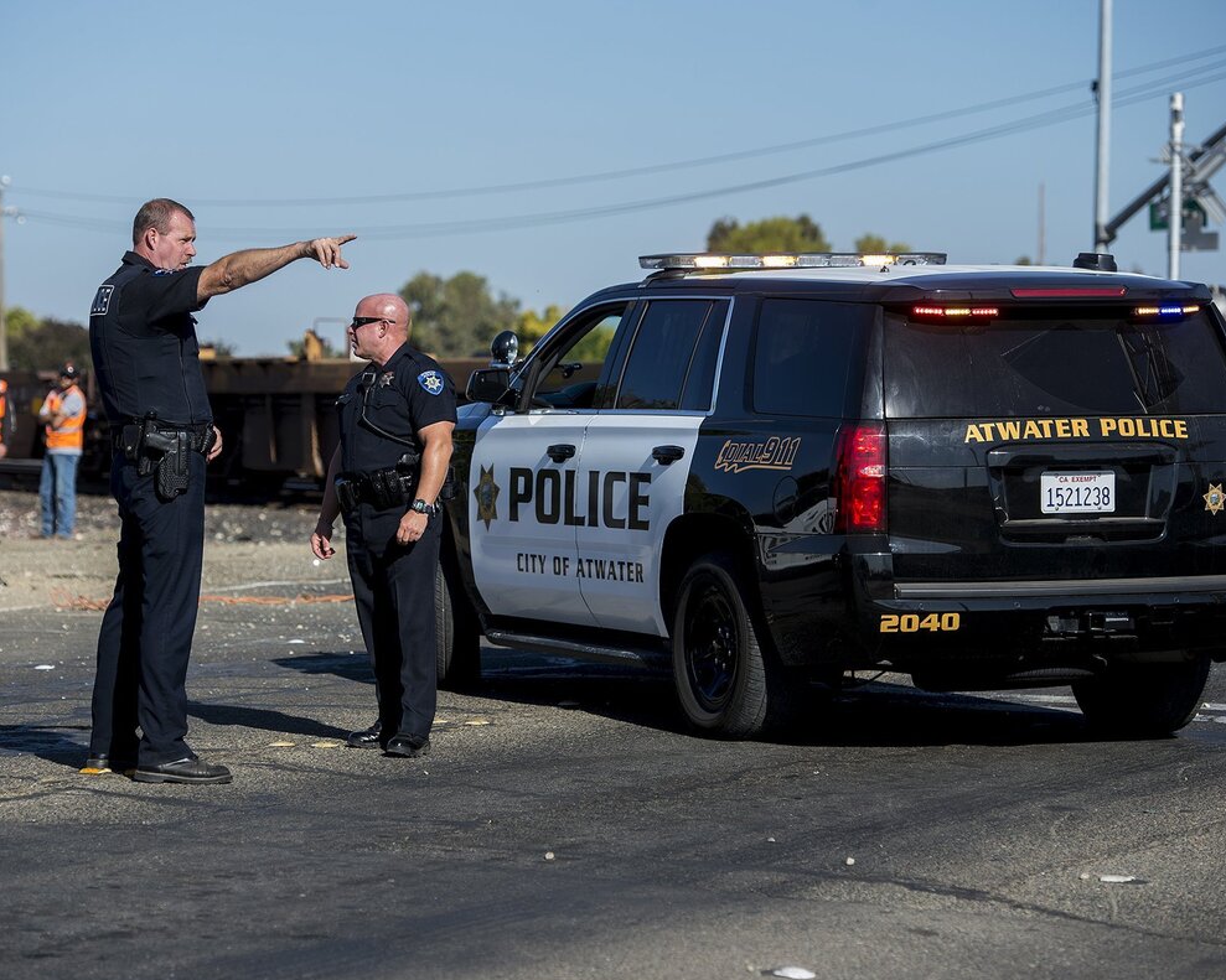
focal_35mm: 132
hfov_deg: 14.6
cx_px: 544
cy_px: 494
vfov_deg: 11.7
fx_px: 4789
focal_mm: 116
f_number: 4
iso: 50
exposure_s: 1/640
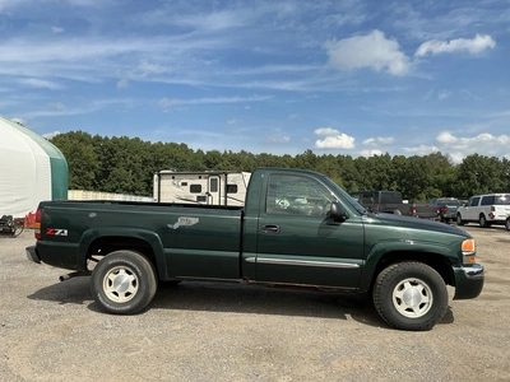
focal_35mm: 28
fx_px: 413
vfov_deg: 49.7
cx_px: 255
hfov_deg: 63.4
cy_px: 191
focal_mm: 3
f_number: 1.8
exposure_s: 1/2058
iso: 25
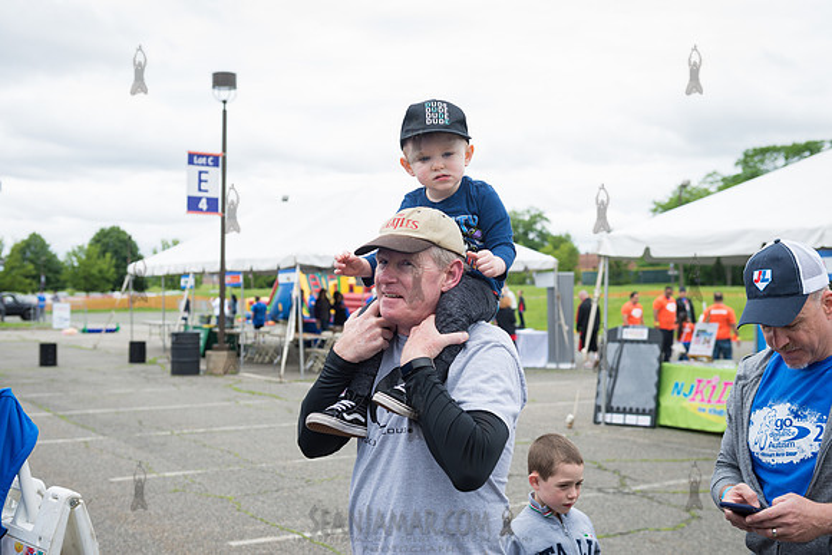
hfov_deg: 43.6
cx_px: 416
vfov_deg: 29.9
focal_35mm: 45
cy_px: 278
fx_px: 1040
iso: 200
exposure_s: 1/400
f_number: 4.5
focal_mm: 45
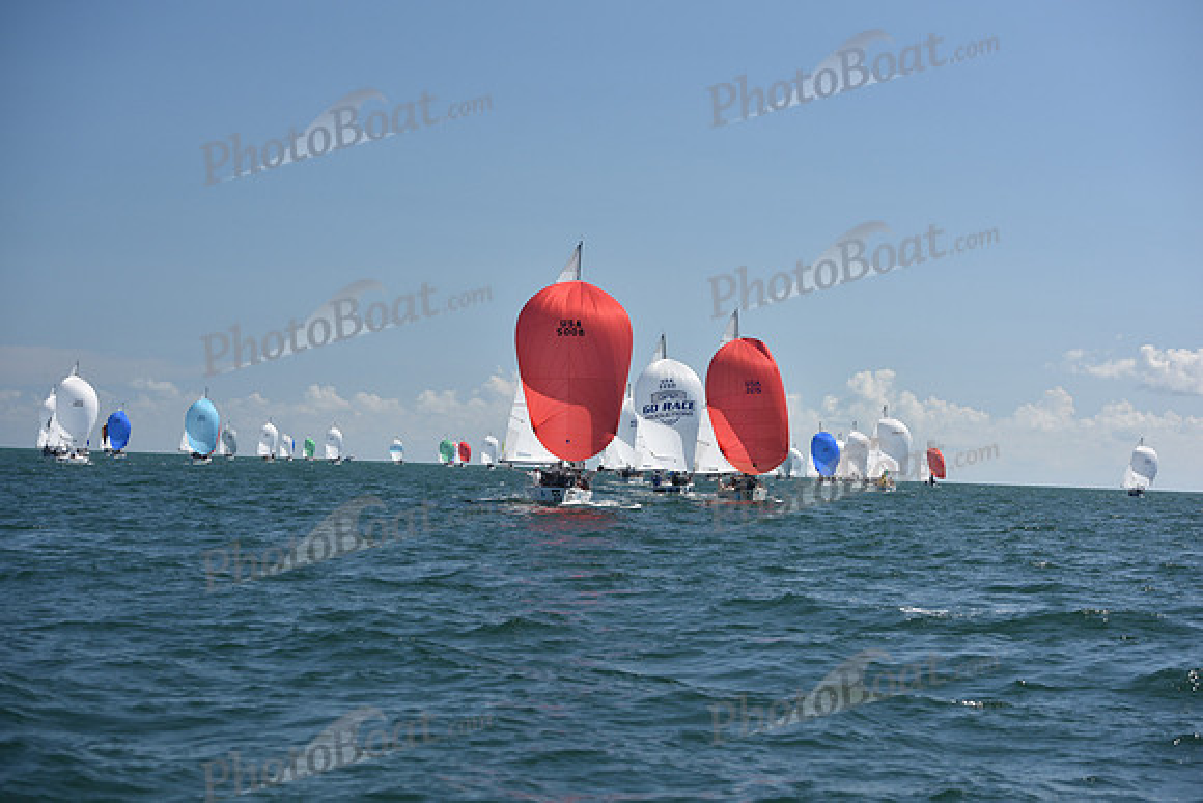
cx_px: 602
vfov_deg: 18.2
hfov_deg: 27.0
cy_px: 402
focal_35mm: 75
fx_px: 2507
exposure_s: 1/1250
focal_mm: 75
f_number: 5
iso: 250
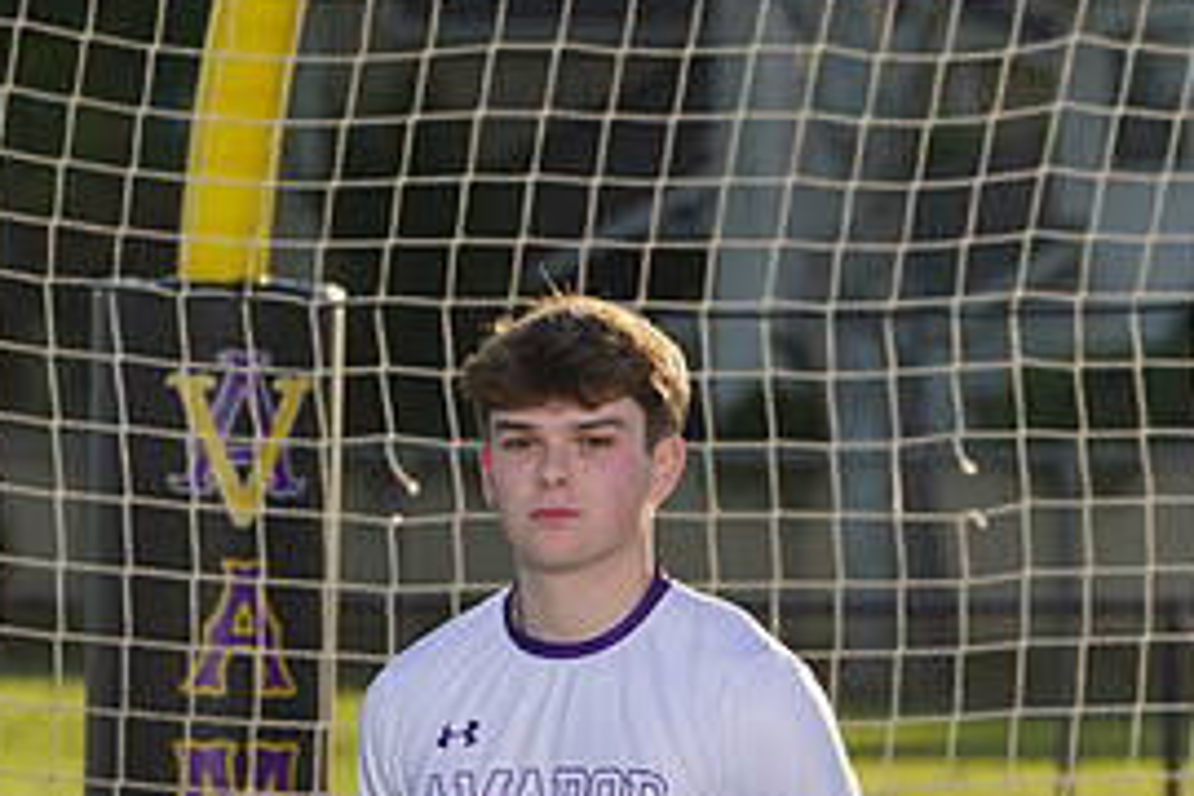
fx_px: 16085
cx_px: 444
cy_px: 1083
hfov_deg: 4.3
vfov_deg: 2.8
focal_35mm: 485
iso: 100
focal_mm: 226
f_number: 9
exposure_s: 1/200
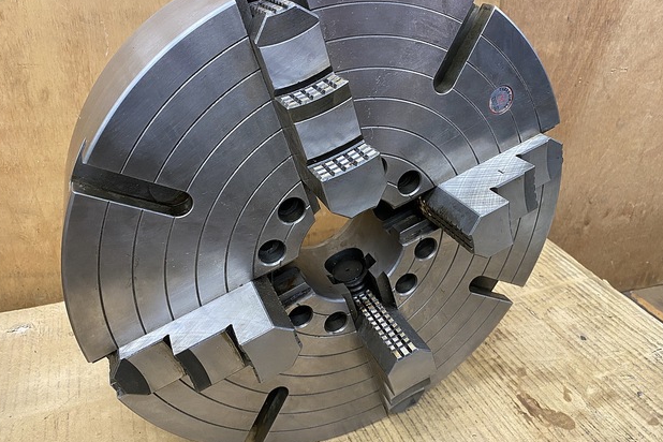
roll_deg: -3.9
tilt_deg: -28.2
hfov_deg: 65.5
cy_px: 208
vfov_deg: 46.4
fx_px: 516
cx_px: 327
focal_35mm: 28
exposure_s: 1/50
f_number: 1.8
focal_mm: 4.25
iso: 400
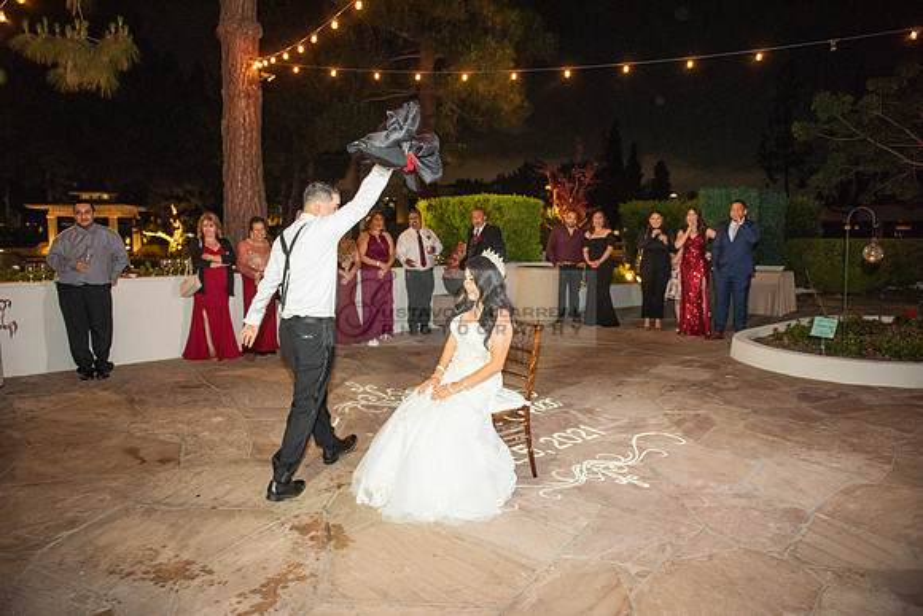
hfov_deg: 73.7
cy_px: 308
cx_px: 462
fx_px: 615
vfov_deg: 53.2
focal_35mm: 24
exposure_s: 1/125
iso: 1250
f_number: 2.8
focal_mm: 24
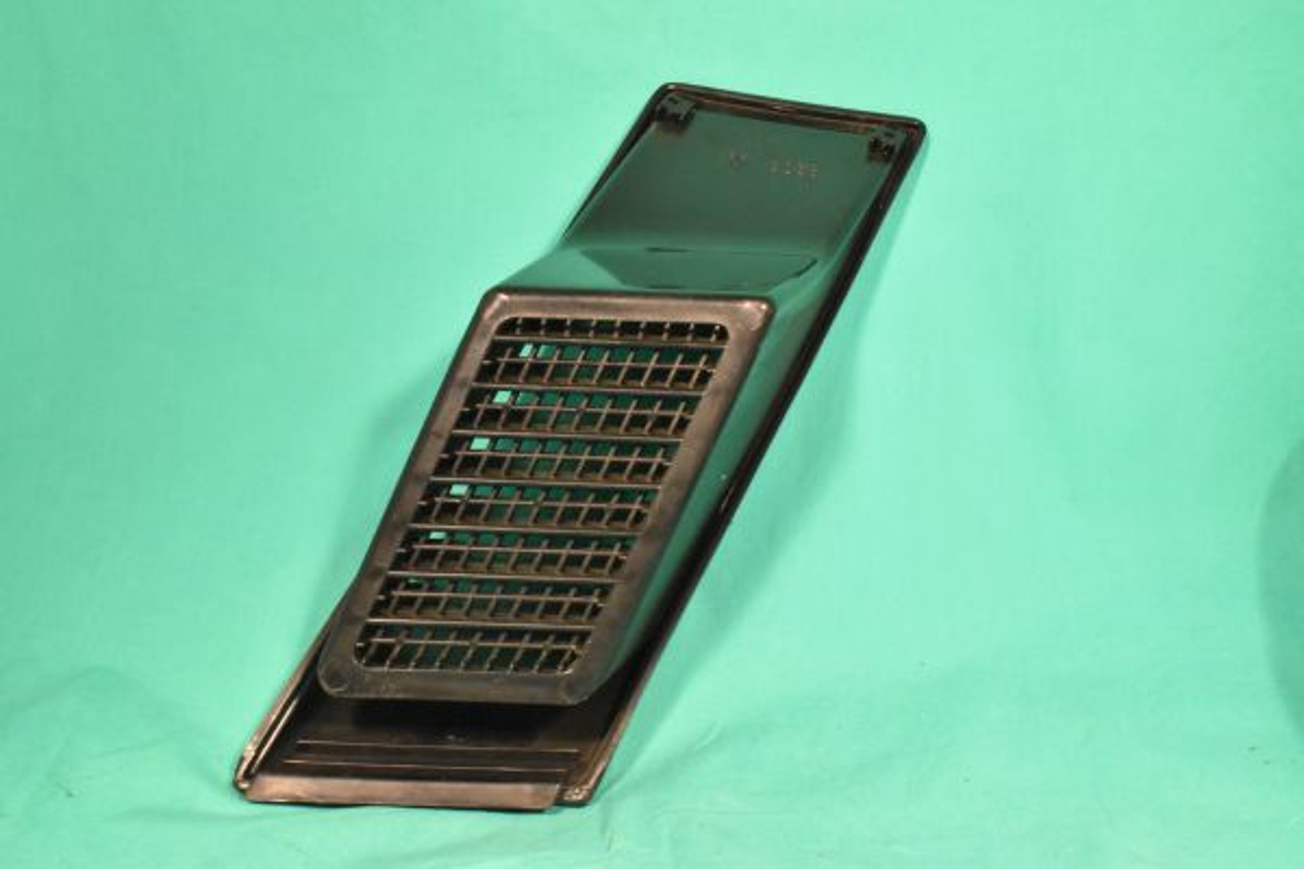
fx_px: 1684
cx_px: 652
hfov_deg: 42.3
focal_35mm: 46
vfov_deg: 28.9
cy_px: 434
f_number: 29
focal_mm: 31
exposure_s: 1/50
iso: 6400
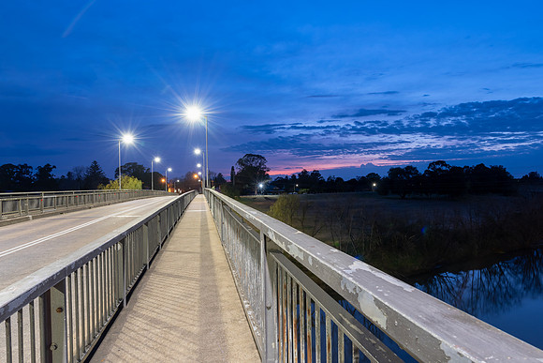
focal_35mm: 24
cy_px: 182
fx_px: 362
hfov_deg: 73.7
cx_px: 272
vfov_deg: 53.2
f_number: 7.1
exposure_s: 4
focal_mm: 16
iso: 200
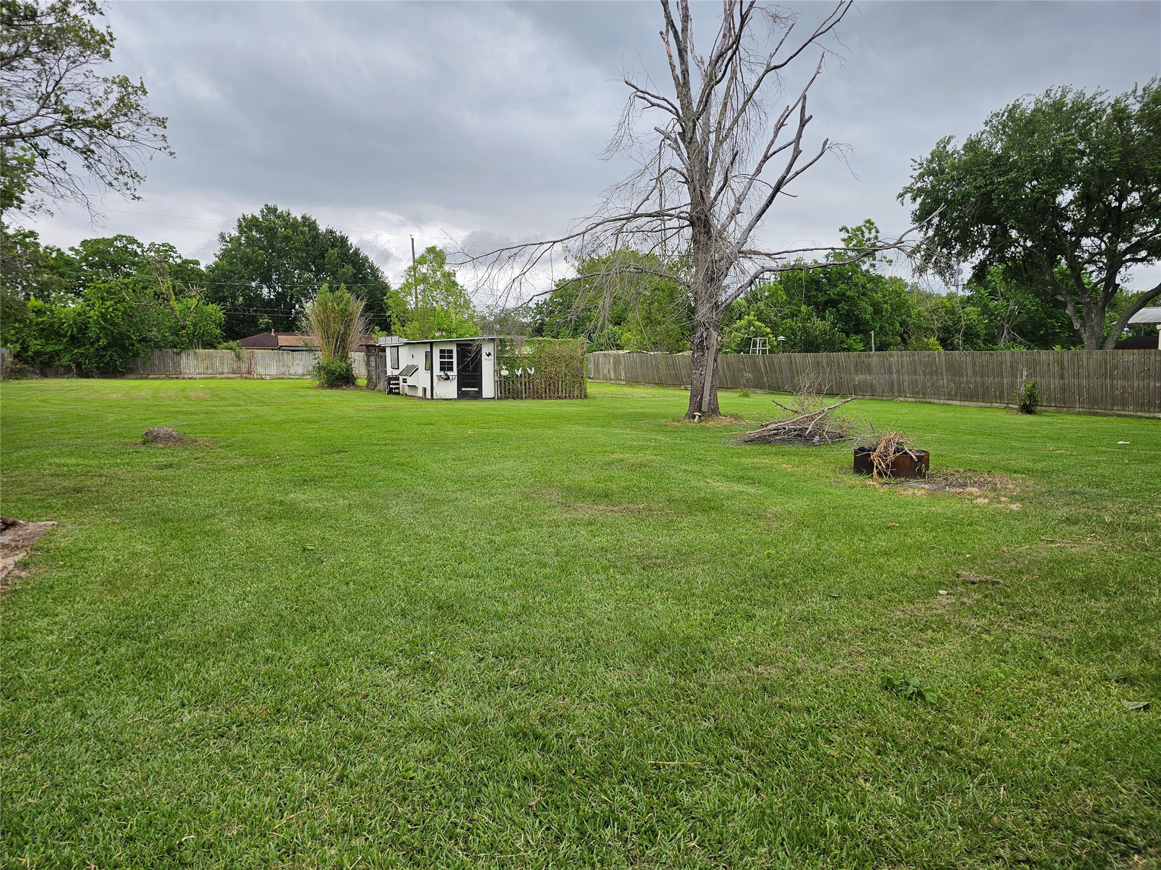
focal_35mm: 23
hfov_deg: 73.9
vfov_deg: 58.9
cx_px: 580
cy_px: 435
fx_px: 771
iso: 10
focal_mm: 6.3
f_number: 1.7
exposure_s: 1/301
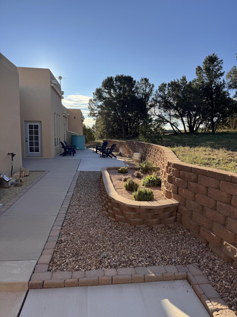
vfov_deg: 71.6
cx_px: 118
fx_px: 219
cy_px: 158
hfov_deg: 56.8
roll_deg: -1.4
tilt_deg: -9.1
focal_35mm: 24
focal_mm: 6.76
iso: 80
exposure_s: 1/2506
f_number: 1.78
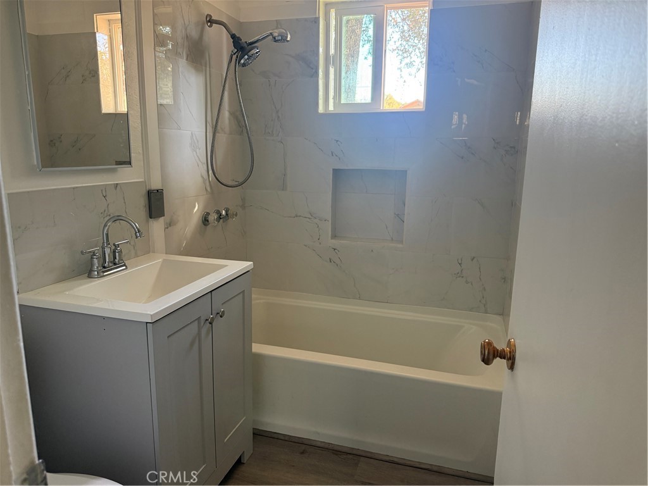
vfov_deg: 56.8
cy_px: 243
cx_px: 324
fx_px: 449
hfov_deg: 71.6
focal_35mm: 24
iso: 320
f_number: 1.78
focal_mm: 6.76
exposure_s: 1/60
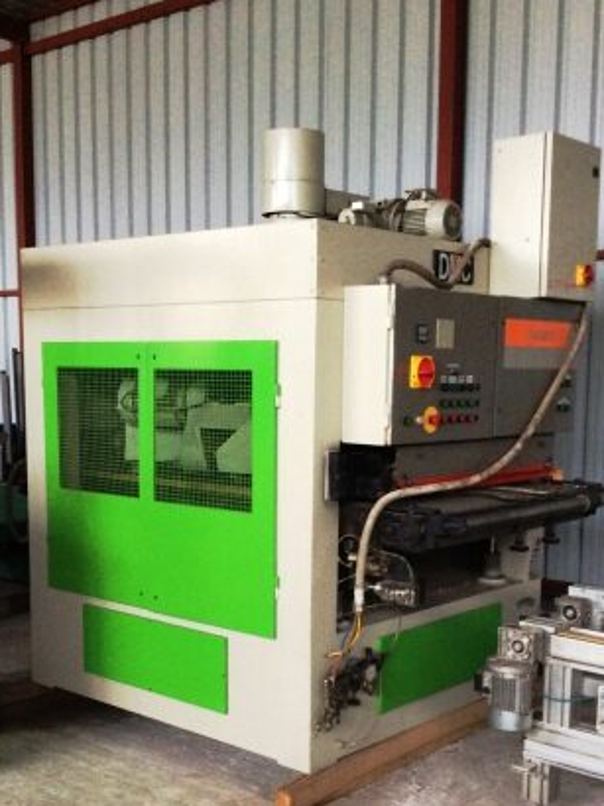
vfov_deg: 52.6
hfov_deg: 40.7
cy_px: 375
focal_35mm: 35
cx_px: 293
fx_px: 815
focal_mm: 3.3
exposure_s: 1/25
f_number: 2.4
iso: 125
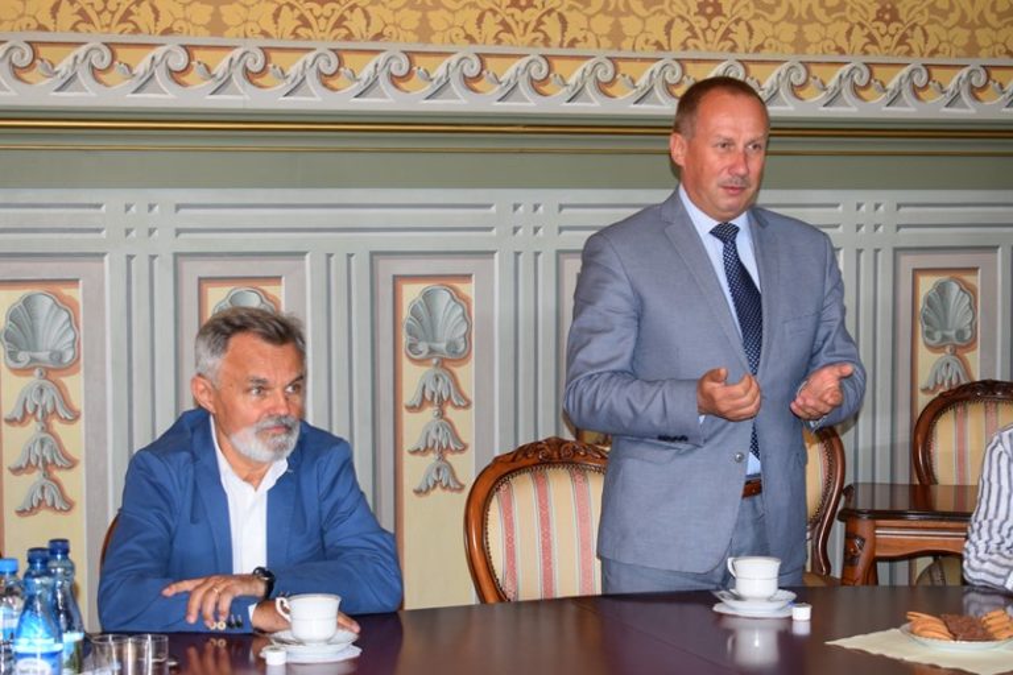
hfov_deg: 27.0
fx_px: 2110
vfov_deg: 18.2
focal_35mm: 75
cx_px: 506
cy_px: 338
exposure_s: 1/60
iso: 1000
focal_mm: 50
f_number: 5.6
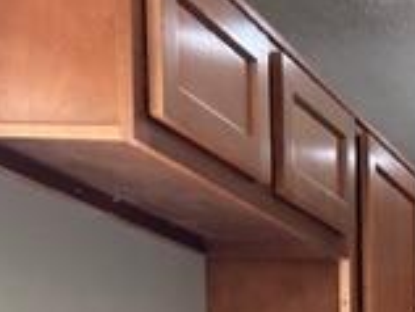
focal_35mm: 105
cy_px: 621
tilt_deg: -7.2
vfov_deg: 12.5
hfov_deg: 15.9
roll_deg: -1.2
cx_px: 743
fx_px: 1261
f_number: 1.5
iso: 80
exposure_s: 1/121
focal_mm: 5.7
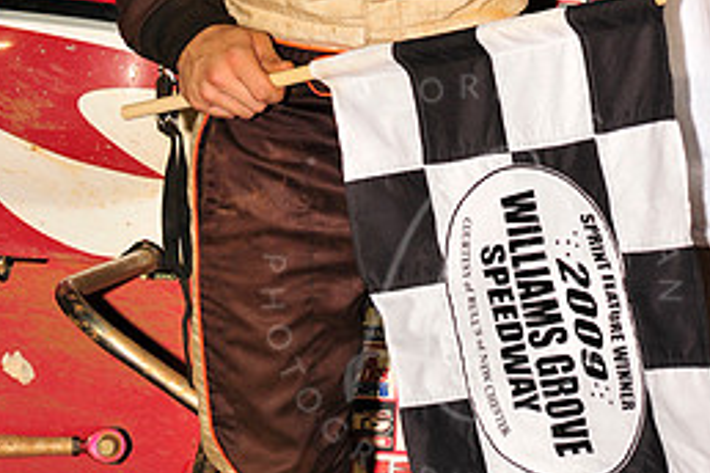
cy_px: -160
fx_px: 6429
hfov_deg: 6.3
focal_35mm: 326
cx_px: 471
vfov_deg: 4.2
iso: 500
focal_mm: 145
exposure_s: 1/250
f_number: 5.6
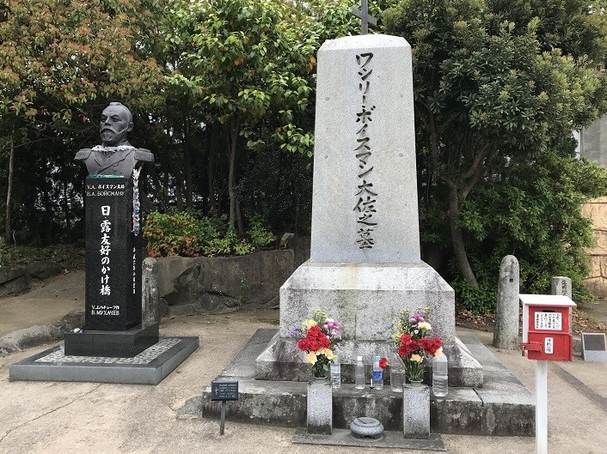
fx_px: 561
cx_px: 278
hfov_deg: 56.8
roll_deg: +1.1
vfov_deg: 44.1
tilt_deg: +1.0
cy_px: 217
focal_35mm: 32
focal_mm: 3.99
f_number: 1.8
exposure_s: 1/282
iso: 20
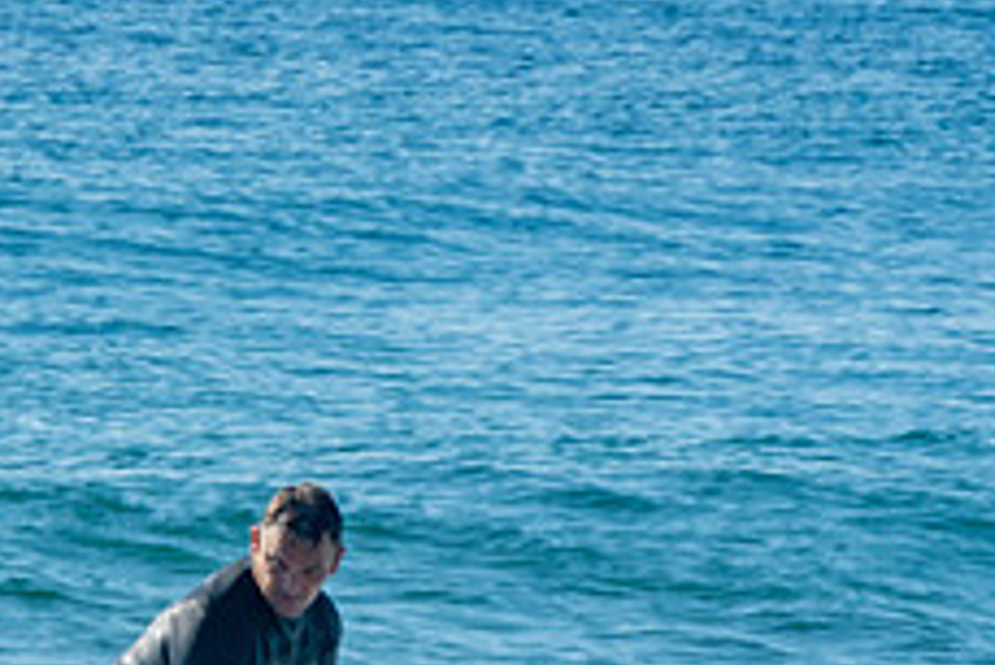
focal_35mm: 1521
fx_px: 42064
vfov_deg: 0.9
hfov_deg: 1.4
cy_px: 802
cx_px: 169
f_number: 22
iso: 100
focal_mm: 400
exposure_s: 1/40
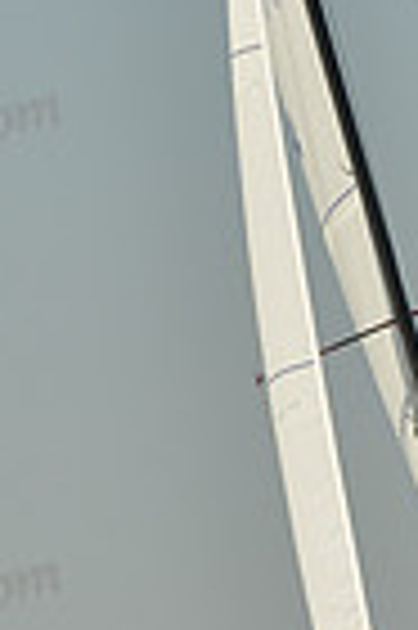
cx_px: 294
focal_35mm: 997
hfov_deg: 1.4
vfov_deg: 2.1
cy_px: 346
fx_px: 17406
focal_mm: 240
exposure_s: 1/1250
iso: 280
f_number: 8
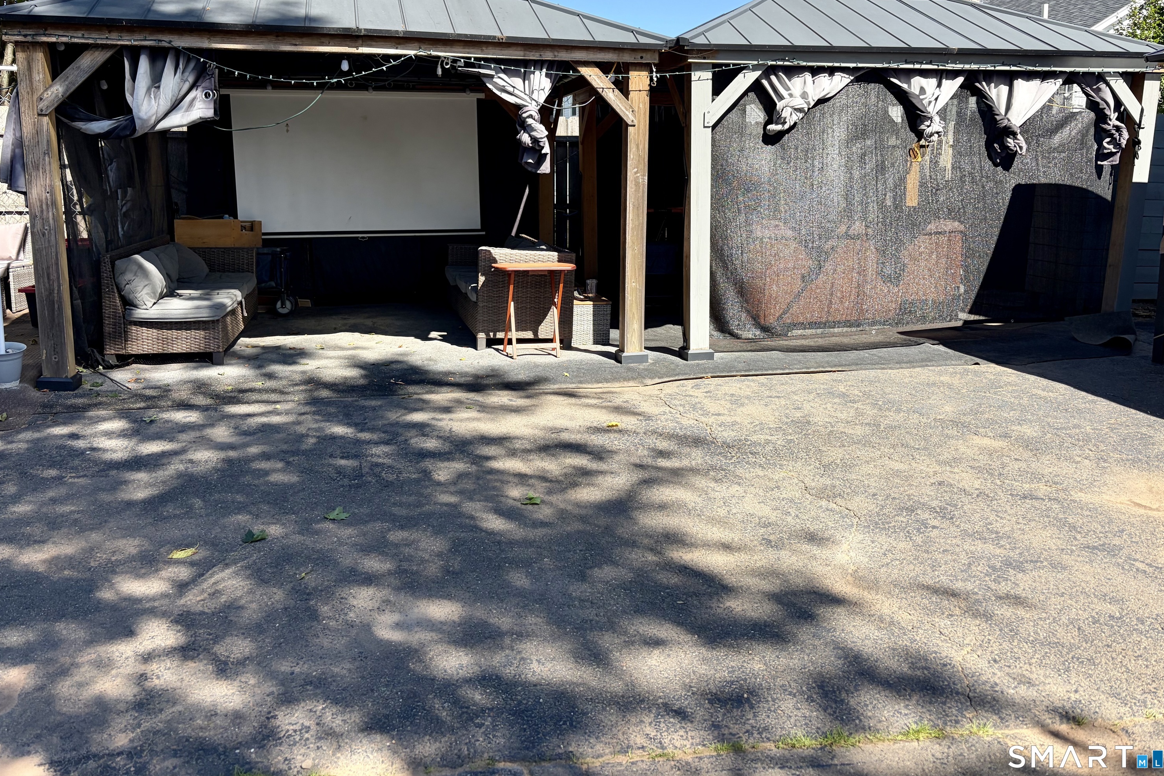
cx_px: 585
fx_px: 905
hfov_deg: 65.5
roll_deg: +0.3
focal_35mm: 28
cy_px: 325
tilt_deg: -9.3
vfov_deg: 46.2
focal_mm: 5.96
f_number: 1.6
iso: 50
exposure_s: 1/1217
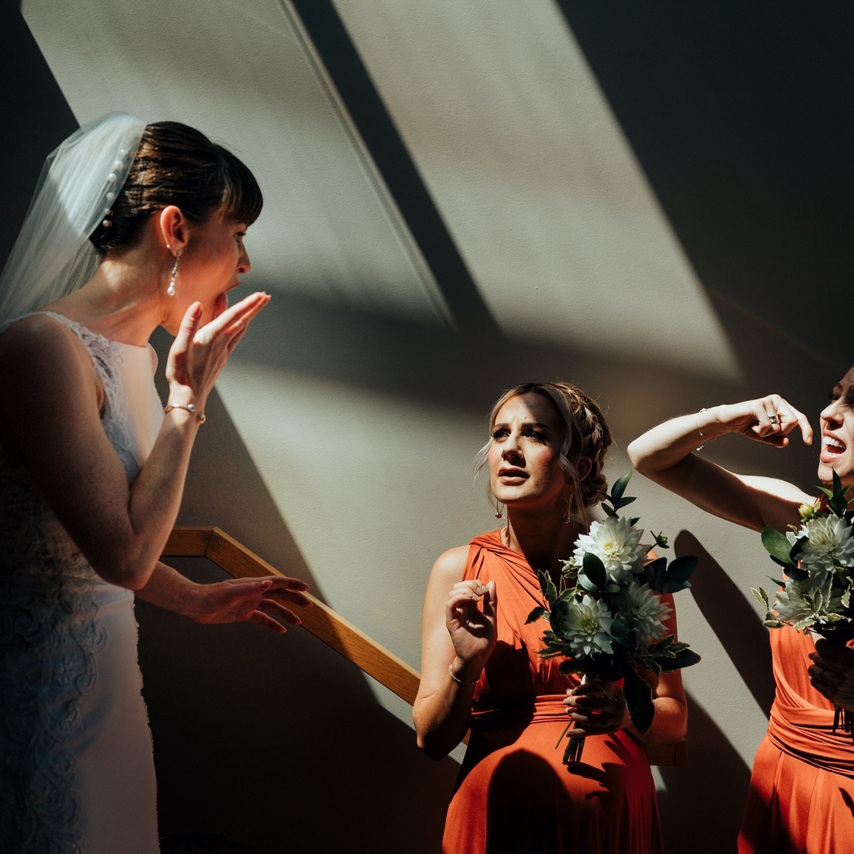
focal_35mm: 45
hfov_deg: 37.5
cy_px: 429
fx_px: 1256
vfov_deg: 37.6
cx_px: 360
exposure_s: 1/4000
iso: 100
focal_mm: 35
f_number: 2.8
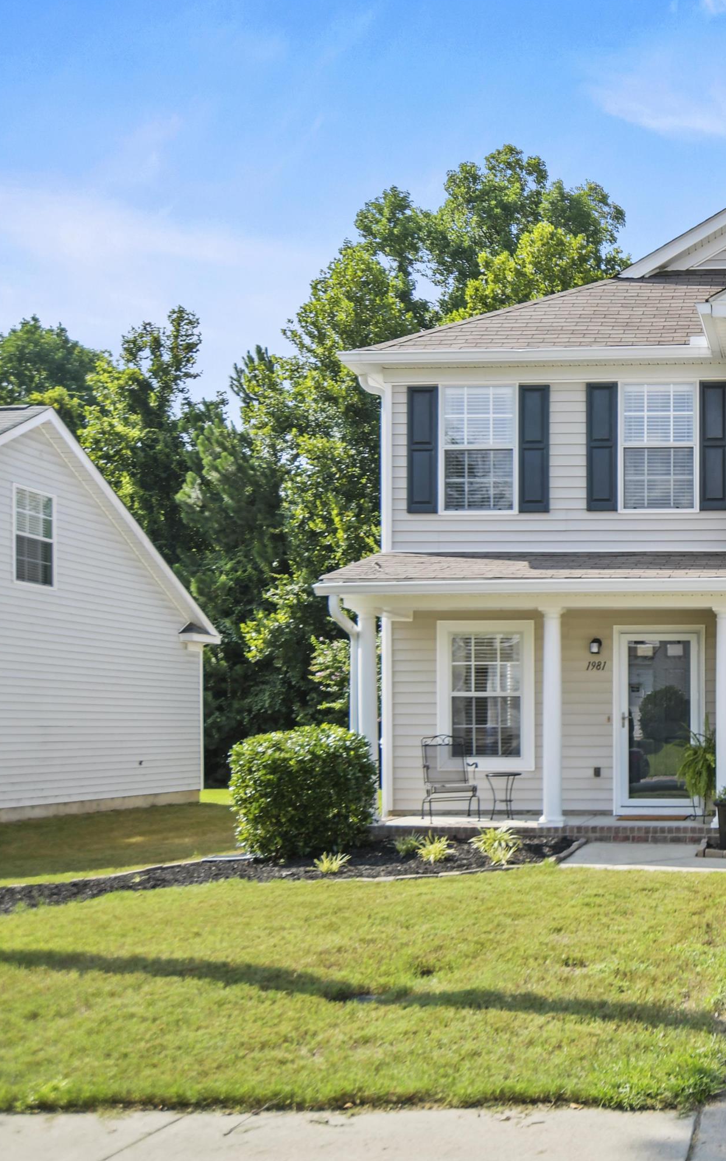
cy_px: 588
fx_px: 1045
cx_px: 777
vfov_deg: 58.1
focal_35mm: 33
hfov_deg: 33.9
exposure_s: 1/800
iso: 160
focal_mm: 14
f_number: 4
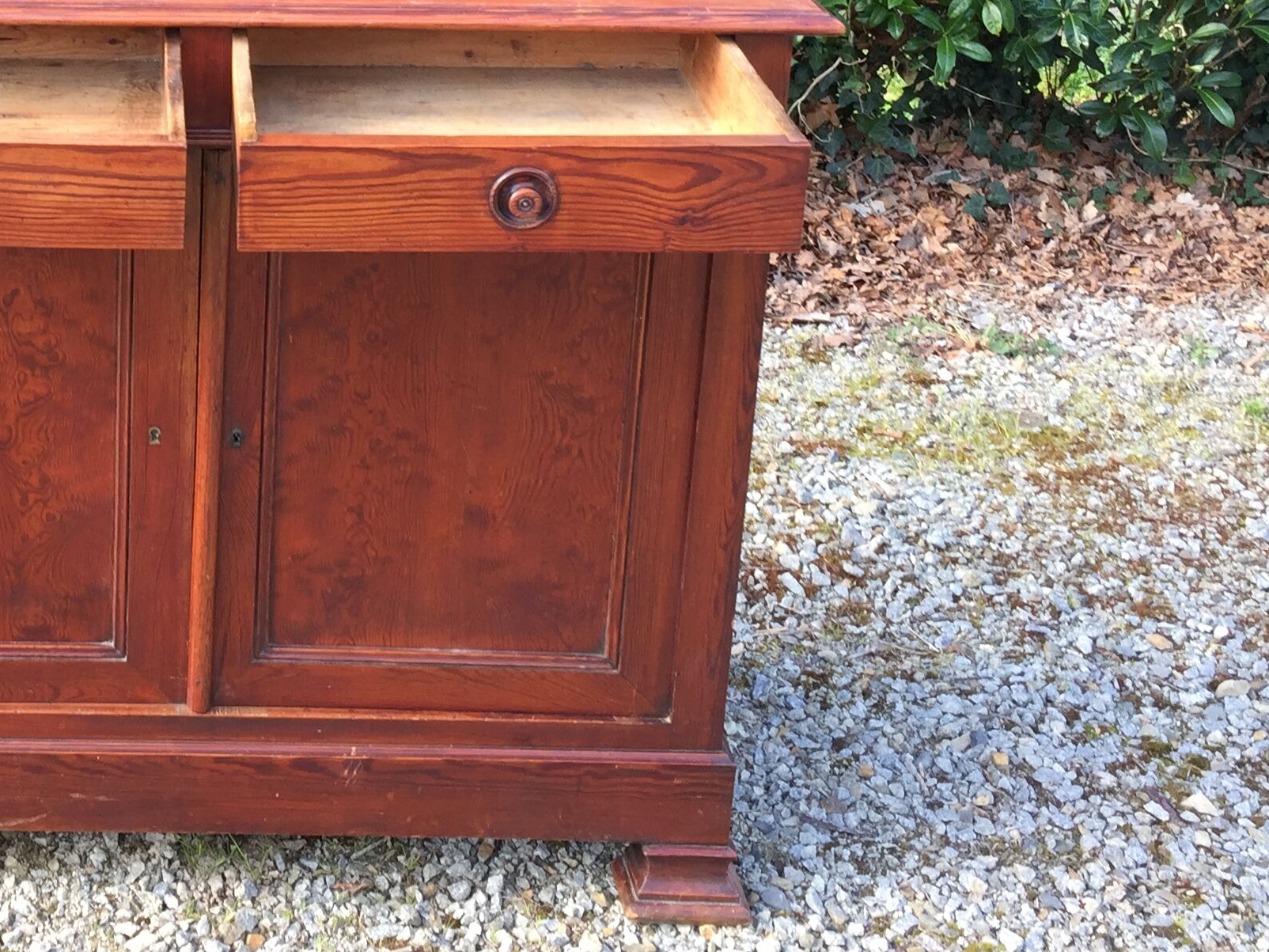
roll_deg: -2.8
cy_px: 2
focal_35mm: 59
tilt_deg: -17.7
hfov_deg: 31.4
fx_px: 2163
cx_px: 155
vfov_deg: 23.8
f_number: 2.2
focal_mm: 4.15
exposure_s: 1/110
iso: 32
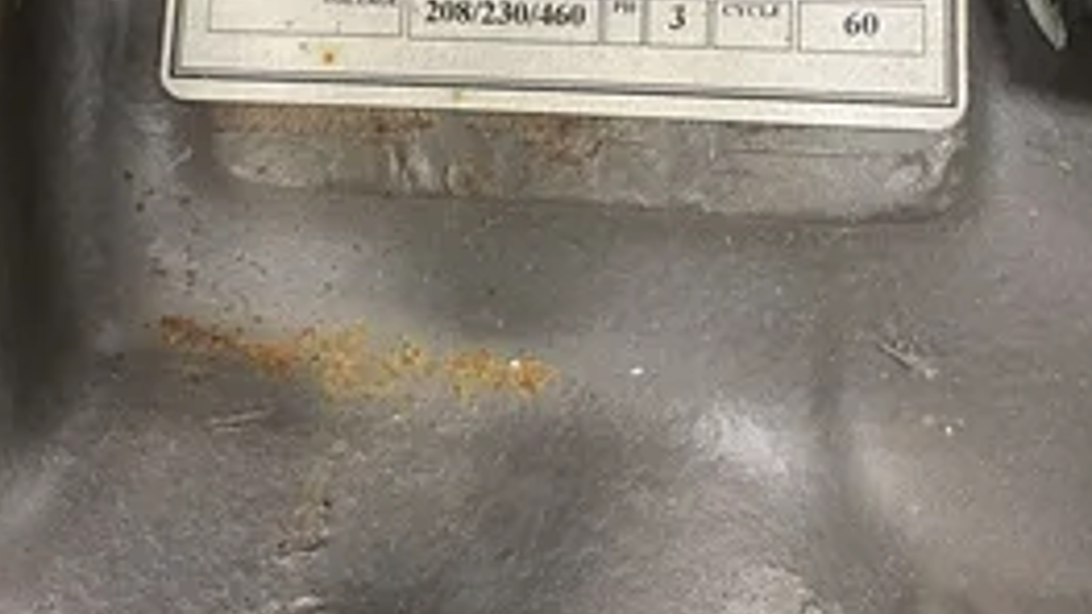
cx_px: 569
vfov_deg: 25.1
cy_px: -116
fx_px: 1245
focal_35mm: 43
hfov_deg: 47.3
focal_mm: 4.2
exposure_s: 1/60
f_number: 1.6
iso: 320
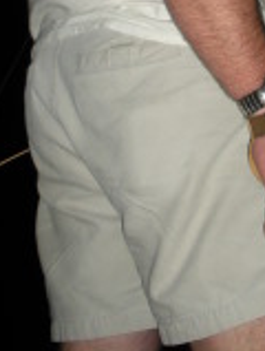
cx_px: 276
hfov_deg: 14.2
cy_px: -64
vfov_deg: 18.1
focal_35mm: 103
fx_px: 1047
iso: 99
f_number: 3.5
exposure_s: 1/60
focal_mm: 6.3
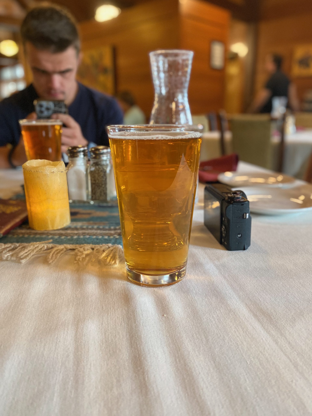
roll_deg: -1.8
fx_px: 312
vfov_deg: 67.3
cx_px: 156
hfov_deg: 53.1
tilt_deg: -14.1
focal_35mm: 26
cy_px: 208
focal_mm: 4.25
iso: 500
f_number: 1.8
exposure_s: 1/30
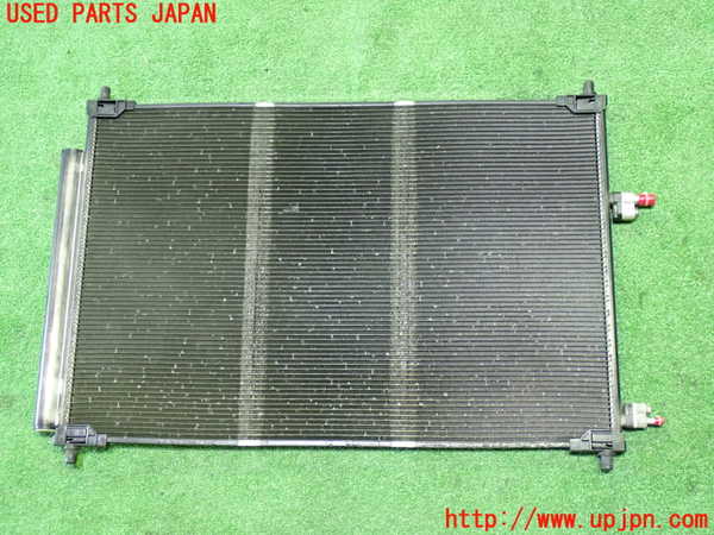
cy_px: 268
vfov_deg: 30.9
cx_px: 357
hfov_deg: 40.4
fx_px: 969
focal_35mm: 47
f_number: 3.1
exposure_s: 1/13
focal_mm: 8.4
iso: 800
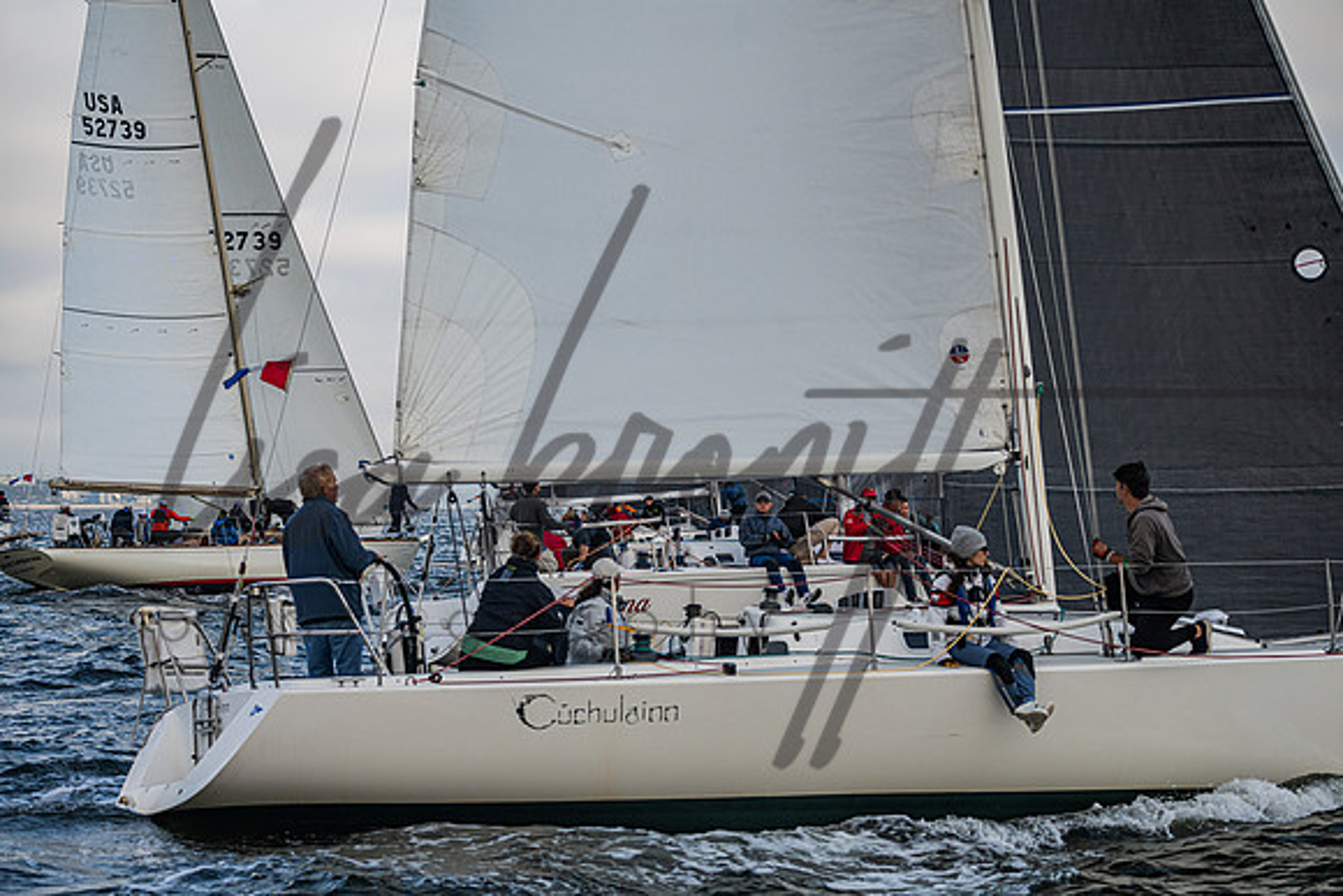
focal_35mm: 102
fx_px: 3825
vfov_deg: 13.4
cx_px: 681
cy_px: 448
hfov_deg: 19.9
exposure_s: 1/1600
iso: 400
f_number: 5.6
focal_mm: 100
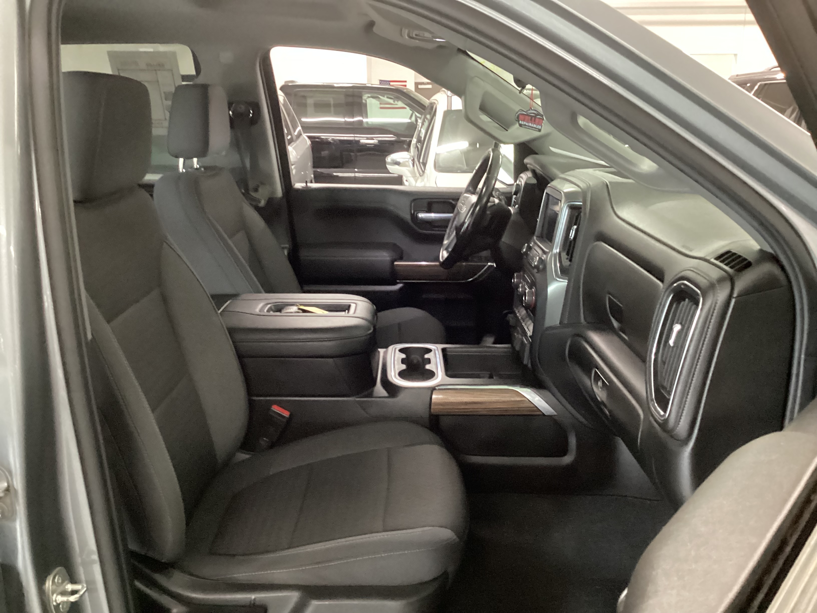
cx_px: 408
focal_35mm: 31
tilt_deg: -18.3
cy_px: 306
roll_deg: +0.5
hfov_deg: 58.4
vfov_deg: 45.4
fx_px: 732
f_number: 2.4
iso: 640
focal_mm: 3.3
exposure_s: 1/25
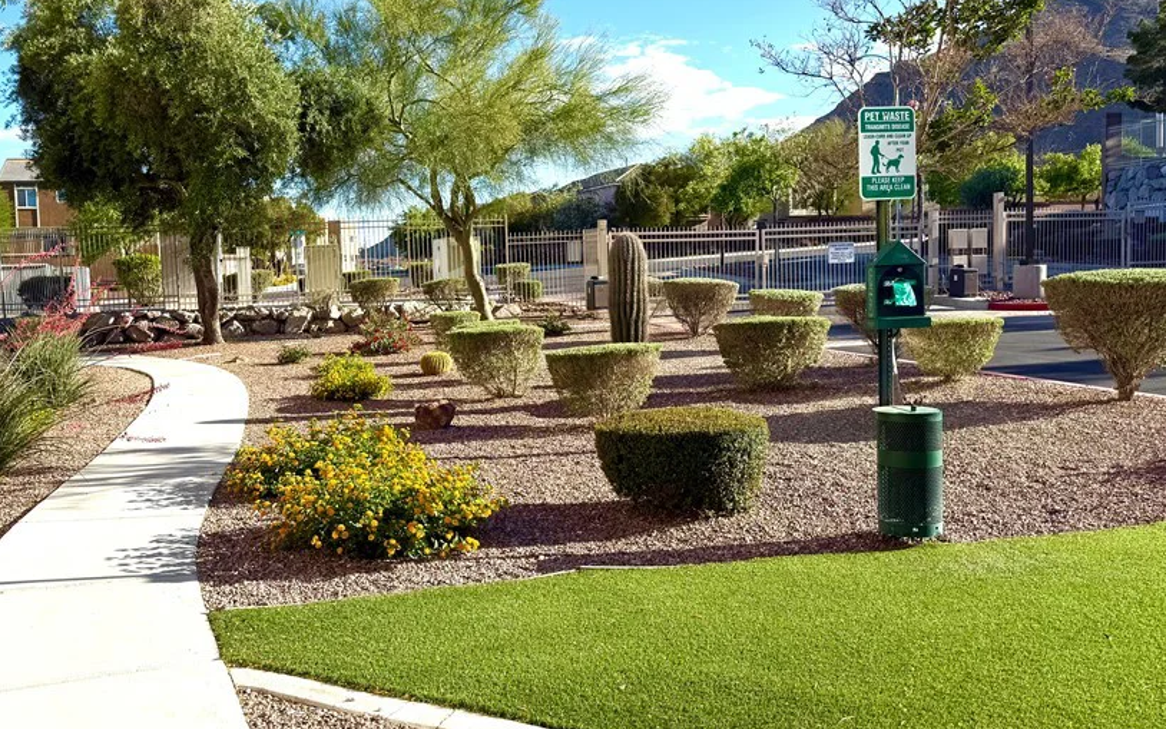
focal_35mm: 32
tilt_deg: -3.5
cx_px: 457
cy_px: 328
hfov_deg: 59.1
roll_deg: +2.3
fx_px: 1017
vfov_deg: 39.4
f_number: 1.78
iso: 80
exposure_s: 1/3279
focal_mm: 6.76
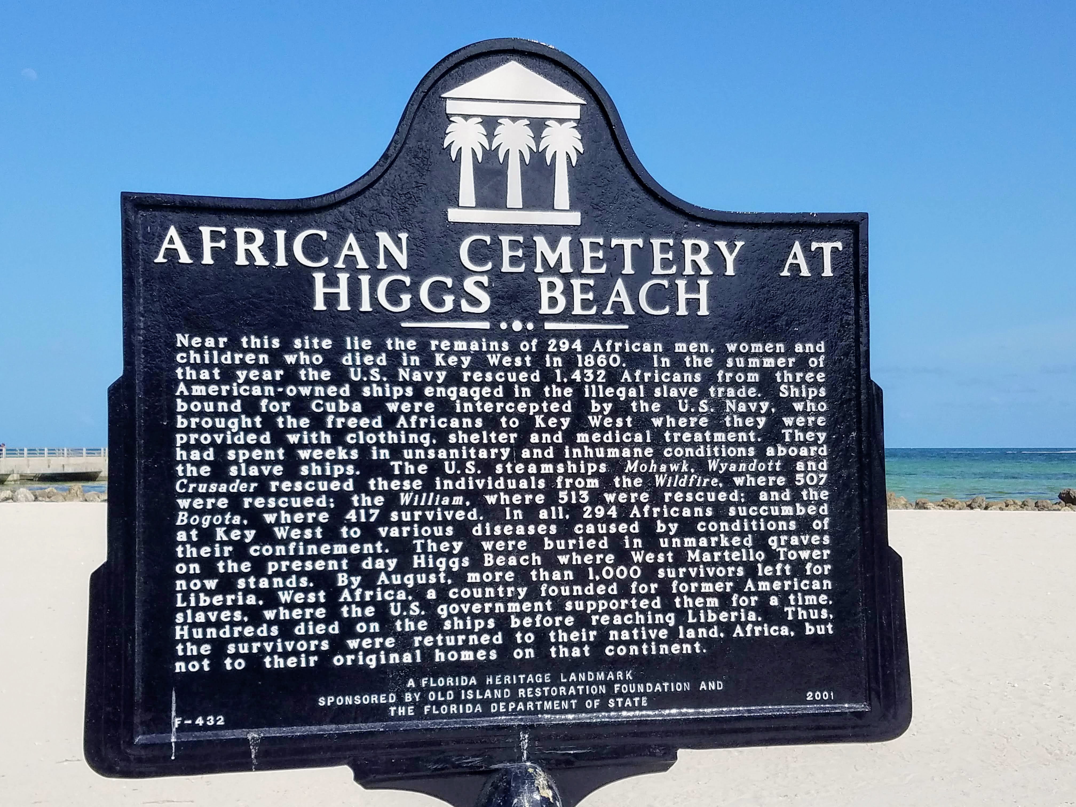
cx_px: 538
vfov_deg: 53.1
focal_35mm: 26
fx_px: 808
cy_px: 404
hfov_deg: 67.3
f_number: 1.7
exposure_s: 1/3880
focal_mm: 4.2
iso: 50
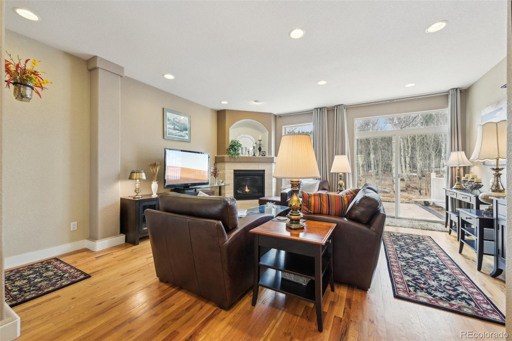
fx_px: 199
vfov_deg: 81.2
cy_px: 170
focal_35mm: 14
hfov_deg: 104.3
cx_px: 256
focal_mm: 14
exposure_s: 1/15
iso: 220
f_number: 8
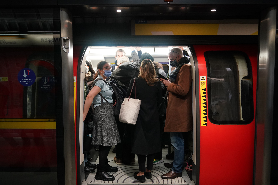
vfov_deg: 46.4
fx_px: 216
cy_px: 92
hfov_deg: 65.5
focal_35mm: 28
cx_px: 139
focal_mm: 28
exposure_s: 1/200
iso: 3200
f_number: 2.8
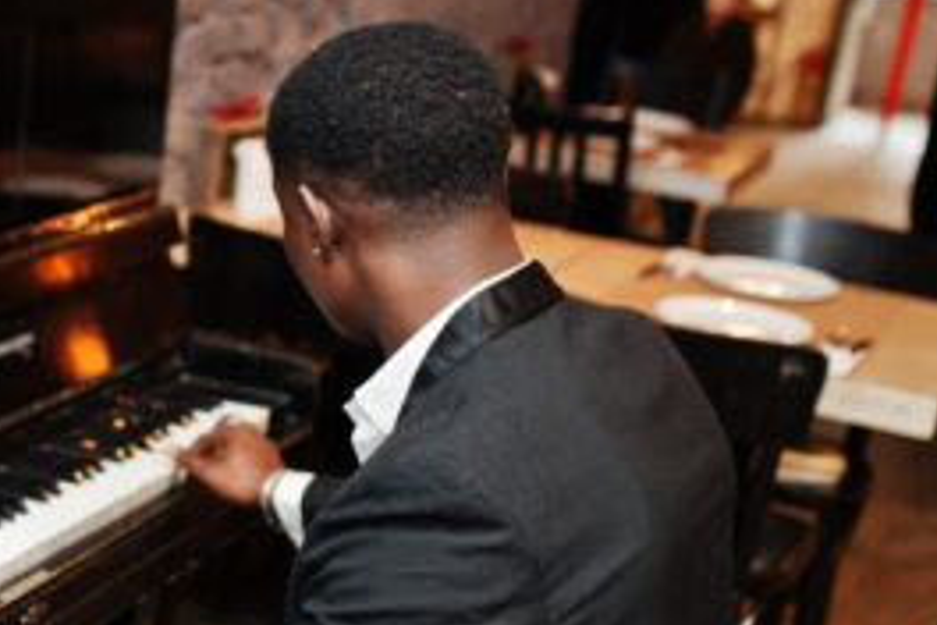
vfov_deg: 18.4
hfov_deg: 25.9
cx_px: -2
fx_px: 1926
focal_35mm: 74
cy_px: 412
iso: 1000
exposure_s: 1/60
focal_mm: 35
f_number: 2.2
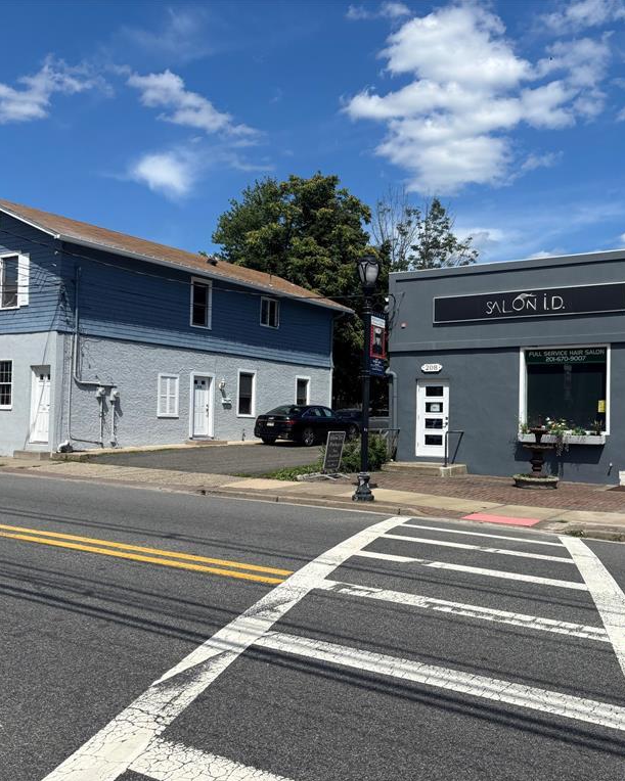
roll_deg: -0.7
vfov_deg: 52.8
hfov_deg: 43.0
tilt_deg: +1.9
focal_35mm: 34
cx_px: 392
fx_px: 786
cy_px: 392
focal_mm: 5.96
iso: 50
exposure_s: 1/3937
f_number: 1.6
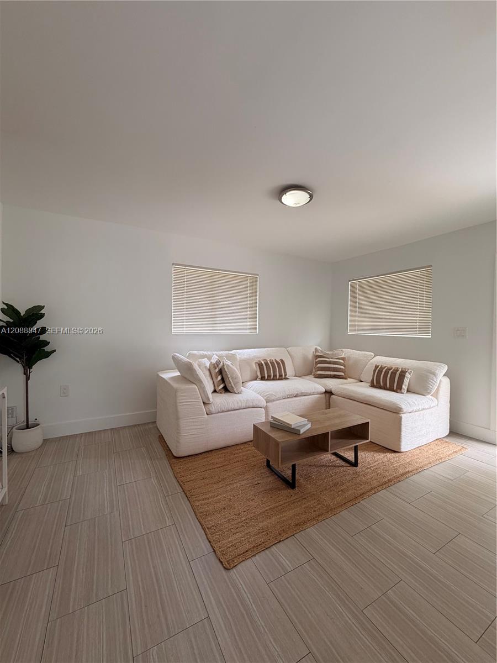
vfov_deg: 102.1
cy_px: 332
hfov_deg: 85.7
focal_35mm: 14
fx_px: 268
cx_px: 248
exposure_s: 1/120
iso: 125
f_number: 2.2
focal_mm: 2.22
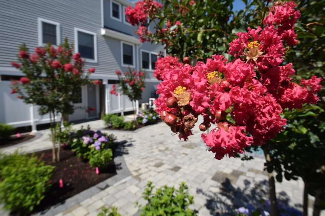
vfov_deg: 70.3
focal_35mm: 17
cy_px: 97
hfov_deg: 93.3
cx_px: 159
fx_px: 153
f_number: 8
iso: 100
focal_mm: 10
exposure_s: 1/250
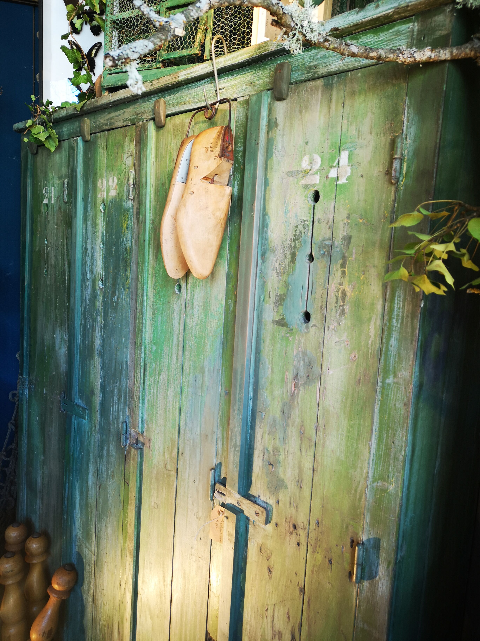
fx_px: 499
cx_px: 240
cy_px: 320
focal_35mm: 27
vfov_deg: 65.3
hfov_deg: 51.4
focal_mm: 3.95
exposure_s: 1/33.3
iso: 160
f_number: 1.8
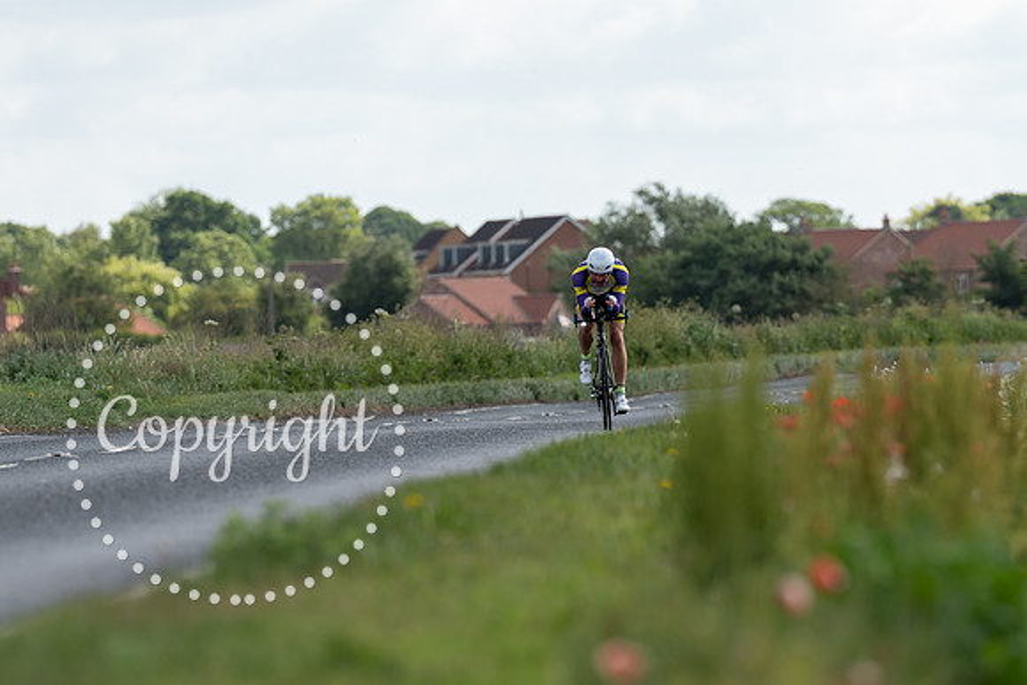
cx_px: 605
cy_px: 393
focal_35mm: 367
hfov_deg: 5.6
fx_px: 10483
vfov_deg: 3.7
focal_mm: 188
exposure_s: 1/1000
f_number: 3.5
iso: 100
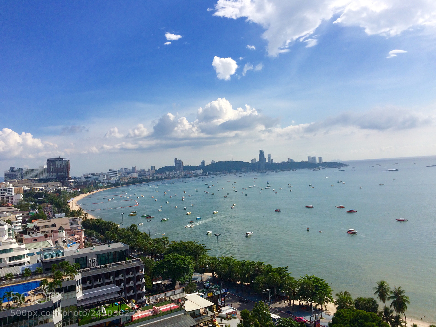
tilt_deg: -1.6
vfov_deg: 46.8
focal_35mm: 30
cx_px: 218
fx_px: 378
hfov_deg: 60.0
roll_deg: +3.5
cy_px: 166
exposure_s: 1/3731
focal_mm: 4.15
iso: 32
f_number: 2.2
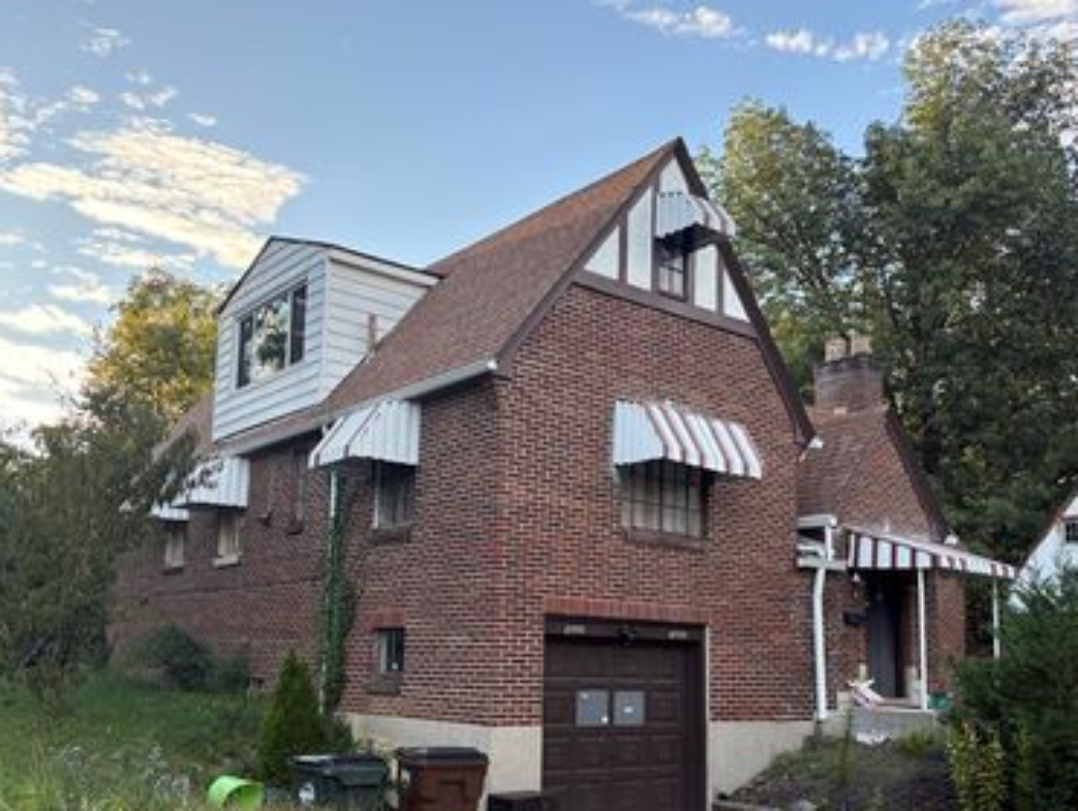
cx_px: 572
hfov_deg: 52.5
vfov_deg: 40.4
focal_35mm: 35
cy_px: 519
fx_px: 1091
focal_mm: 5.96
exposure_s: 1/419
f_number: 1.6
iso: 64
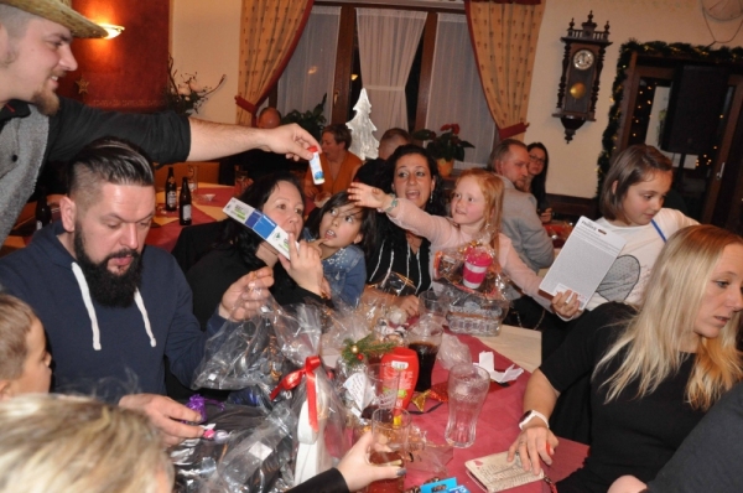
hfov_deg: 67.5
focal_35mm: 27
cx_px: 372
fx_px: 556
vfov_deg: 47.8
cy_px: 246
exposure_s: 1/60
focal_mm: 18
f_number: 4.8
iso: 1600
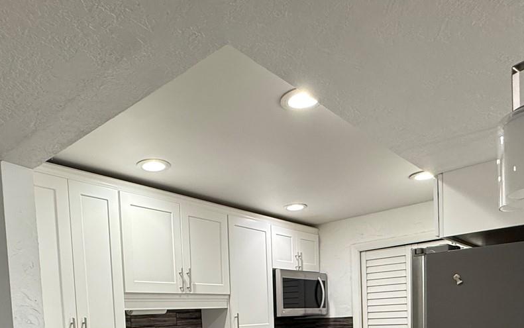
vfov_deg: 36.3
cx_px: 239
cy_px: 350
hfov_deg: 62.8
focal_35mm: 30
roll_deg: +2.5
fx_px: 429
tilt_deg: -3.5
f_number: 2.2
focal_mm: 2.22
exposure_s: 1/120
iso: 320
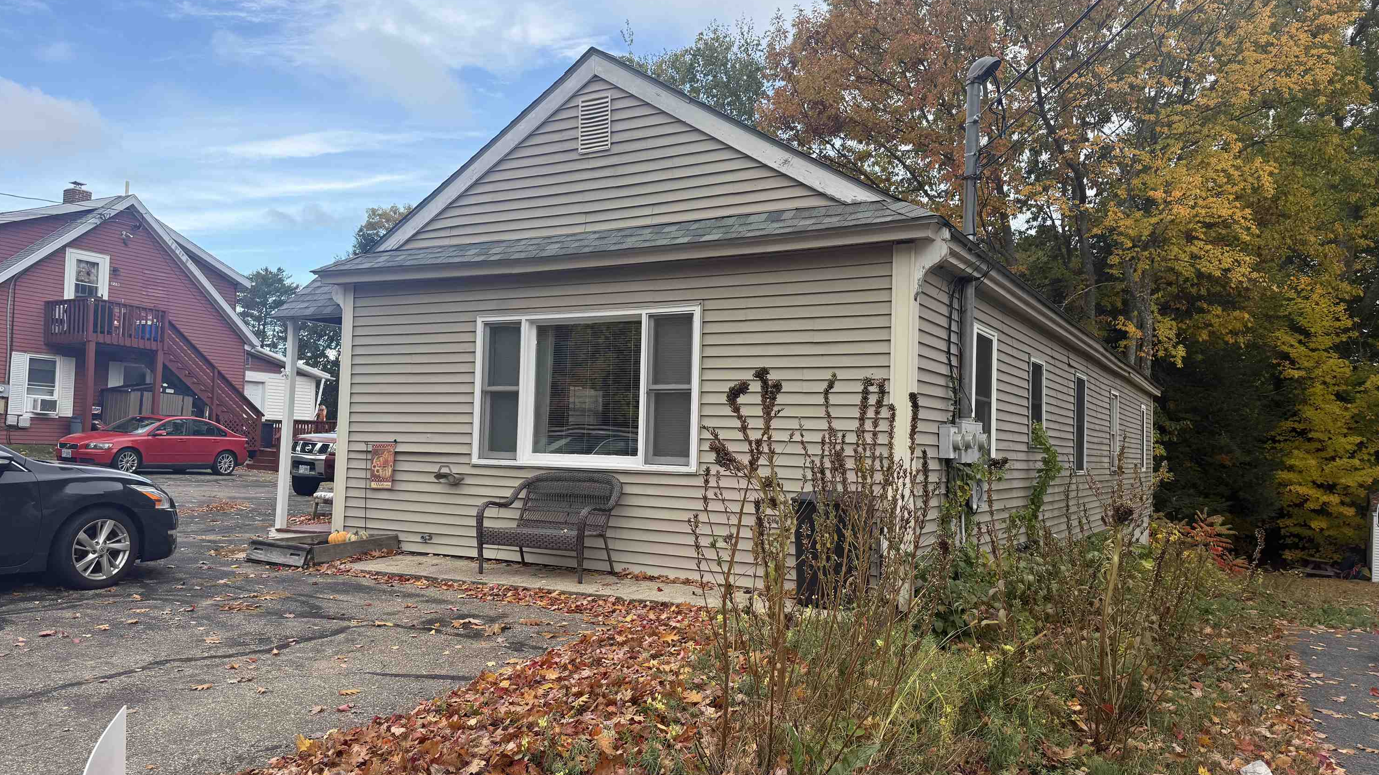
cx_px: 694
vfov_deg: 42.9
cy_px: 401
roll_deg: -0.3
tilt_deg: +2.5
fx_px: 987
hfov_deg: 69.9
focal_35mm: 27
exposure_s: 1/1075
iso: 100
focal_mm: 6.76
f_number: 1.78
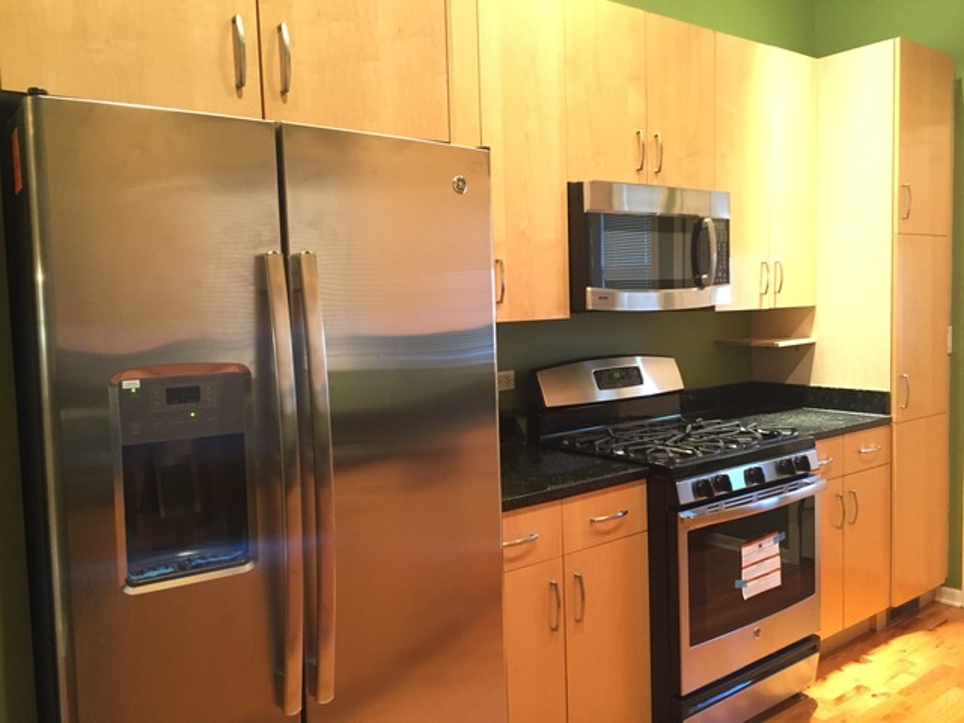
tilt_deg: -3.8
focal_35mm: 29
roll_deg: +1.6
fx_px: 808
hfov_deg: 61.7
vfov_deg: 48.2
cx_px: 482
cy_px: 362
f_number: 2.2
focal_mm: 4.15
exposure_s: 1/17
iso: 250
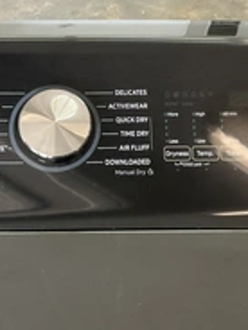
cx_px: 81
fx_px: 602
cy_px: 149
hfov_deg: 23.2
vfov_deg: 30.7
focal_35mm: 63
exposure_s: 1/60
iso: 200
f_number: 1.8
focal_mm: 3
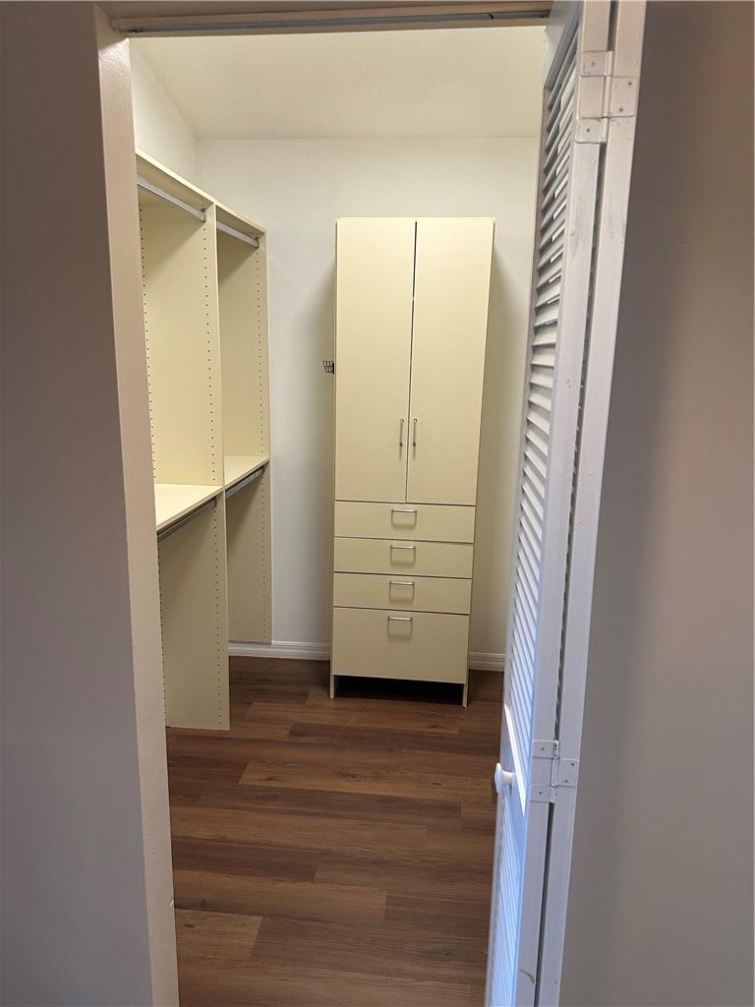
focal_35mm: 24
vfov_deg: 71.6
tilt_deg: -13.0
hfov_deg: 56.8
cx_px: 378
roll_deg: -1.6
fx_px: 698
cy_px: 504
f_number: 1.78
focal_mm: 6.86
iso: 200
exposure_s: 1/120
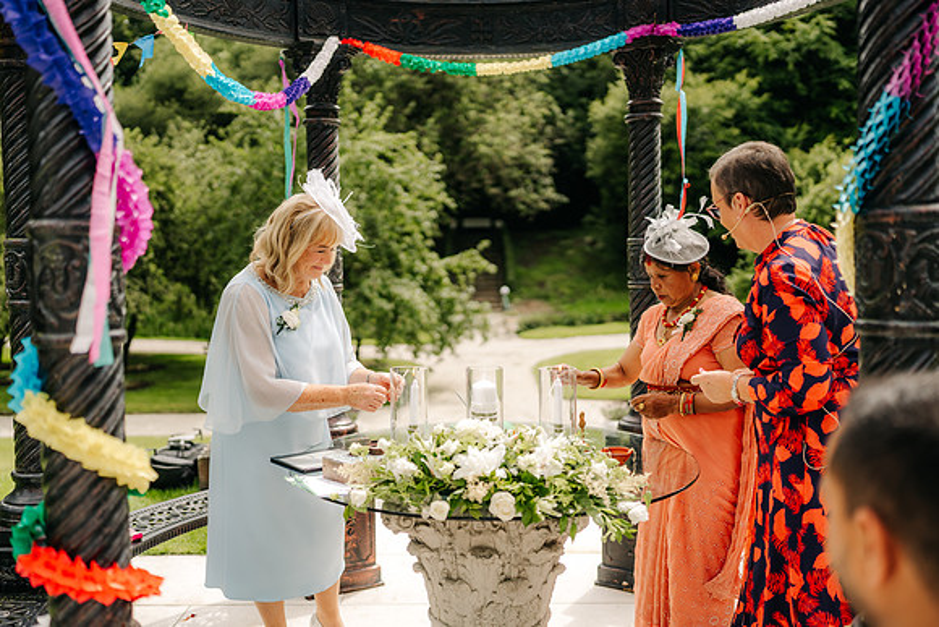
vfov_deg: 37.9
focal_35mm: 35
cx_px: 470
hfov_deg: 54.4
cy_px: 314
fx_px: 913
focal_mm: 35
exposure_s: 1/4000
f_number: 1.4
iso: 100
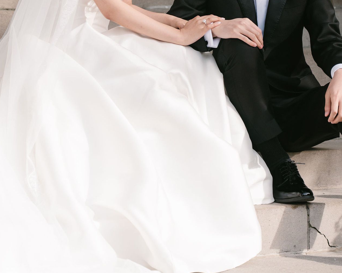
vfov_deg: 9.8
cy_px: -3
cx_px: 191
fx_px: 1579
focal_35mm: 156
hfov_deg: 12.4
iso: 320
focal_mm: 70
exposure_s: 1/2000
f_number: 2.8
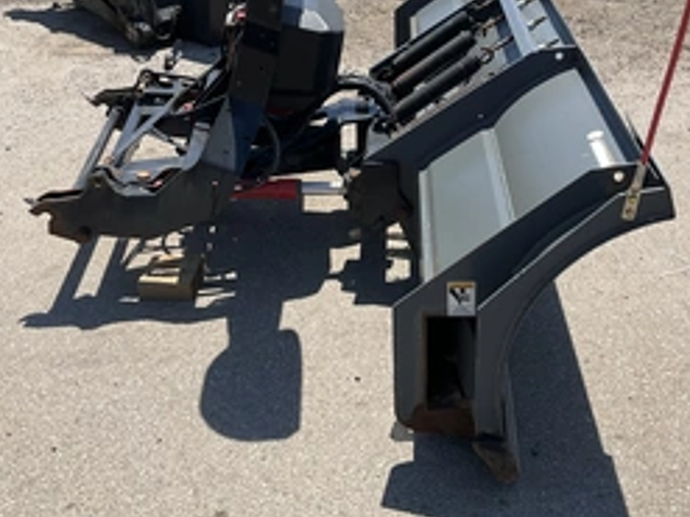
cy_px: 126
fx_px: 936
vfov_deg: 30.3
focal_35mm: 47
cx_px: 413
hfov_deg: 40.3
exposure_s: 1/1577
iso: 25
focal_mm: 3
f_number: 1.8
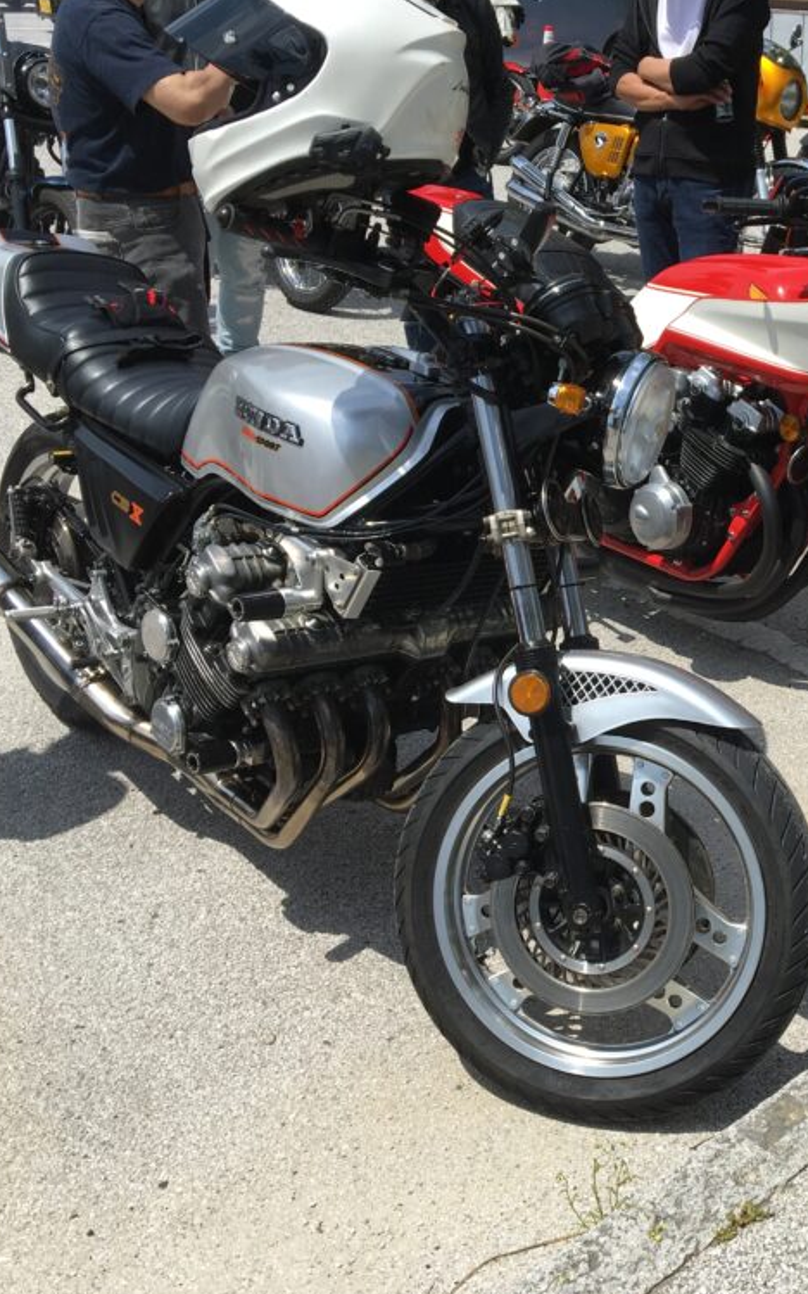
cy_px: 657
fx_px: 1480
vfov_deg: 47.2
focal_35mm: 42
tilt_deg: -25.1
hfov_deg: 29.1
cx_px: 751
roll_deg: -1.3
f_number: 2.2
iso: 25
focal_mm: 4.15
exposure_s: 1/1832
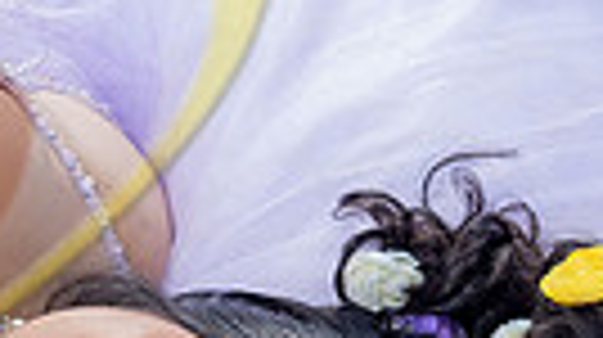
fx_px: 2172
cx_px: -86
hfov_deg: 15.3
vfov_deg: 8.8
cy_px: 426
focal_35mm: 136
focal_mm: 20
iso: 125
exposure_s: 1/500
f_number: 2.8
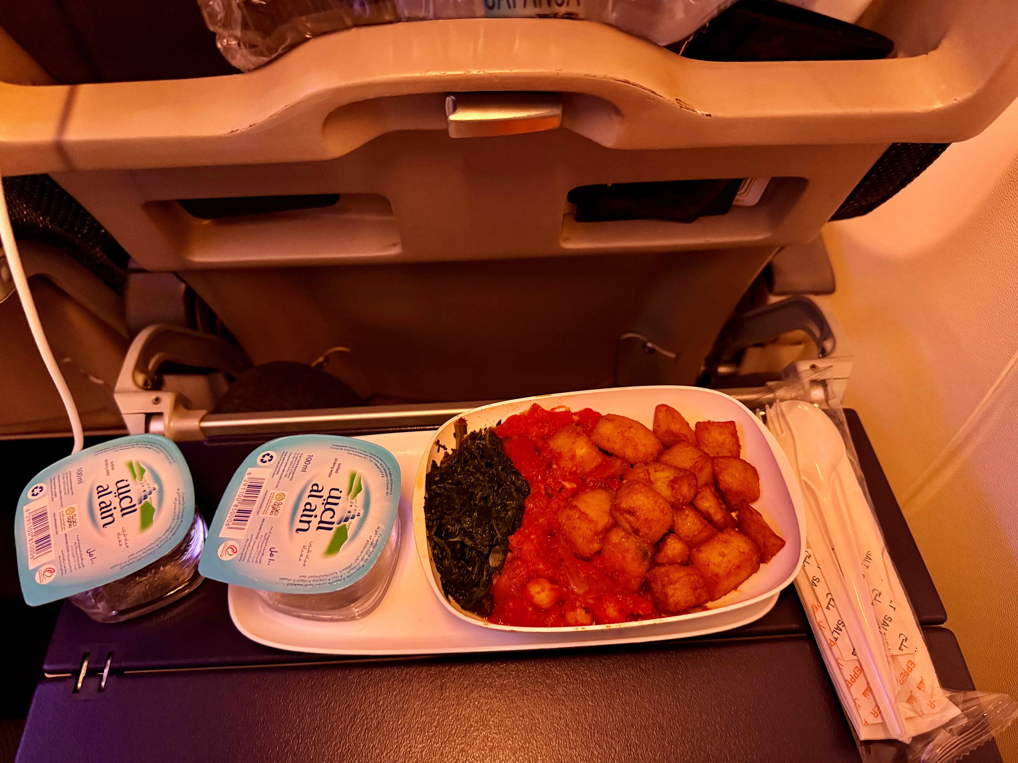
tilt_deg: -46.8
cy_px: 382
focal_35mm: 24
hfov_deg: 71.6
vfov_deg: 56.8
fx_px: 706
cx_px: 509
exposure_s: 1/30
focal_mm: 6.86
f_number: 1.78
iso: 1000
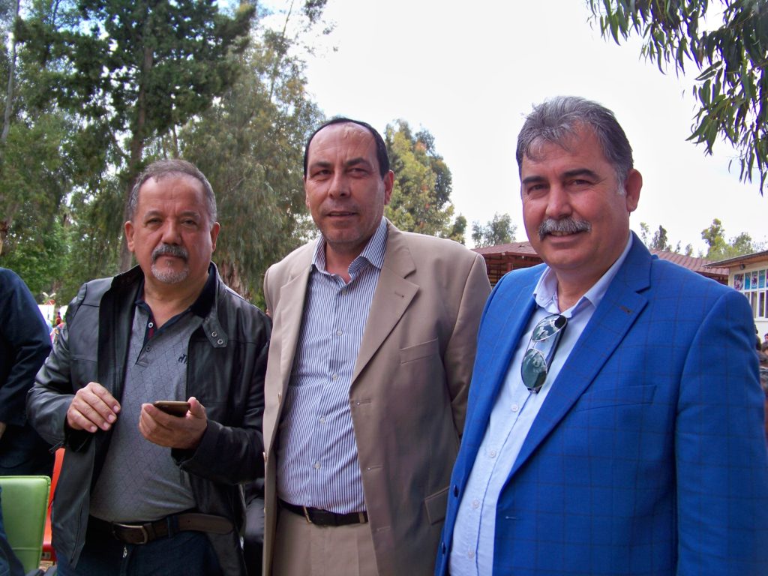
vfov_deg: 42.9
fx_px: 732
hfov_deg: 55.4
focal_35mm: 33
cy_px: 288
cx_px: 384
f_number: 2.8
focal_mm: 5.85
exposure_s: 1/320
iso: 64
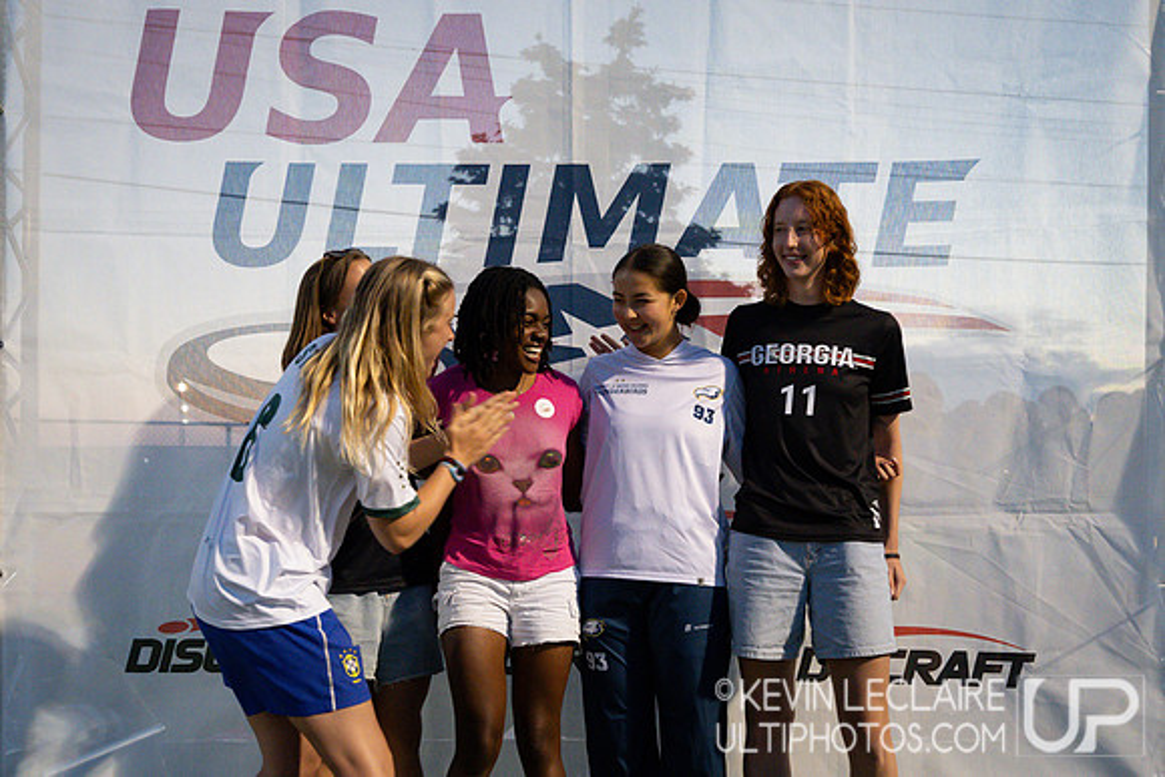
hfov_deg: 44.2
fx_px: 1434
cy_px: 521
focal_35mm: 44
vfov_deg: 30.1
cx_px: 585
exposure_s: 1/200
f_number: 4
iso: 5000
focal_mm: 30
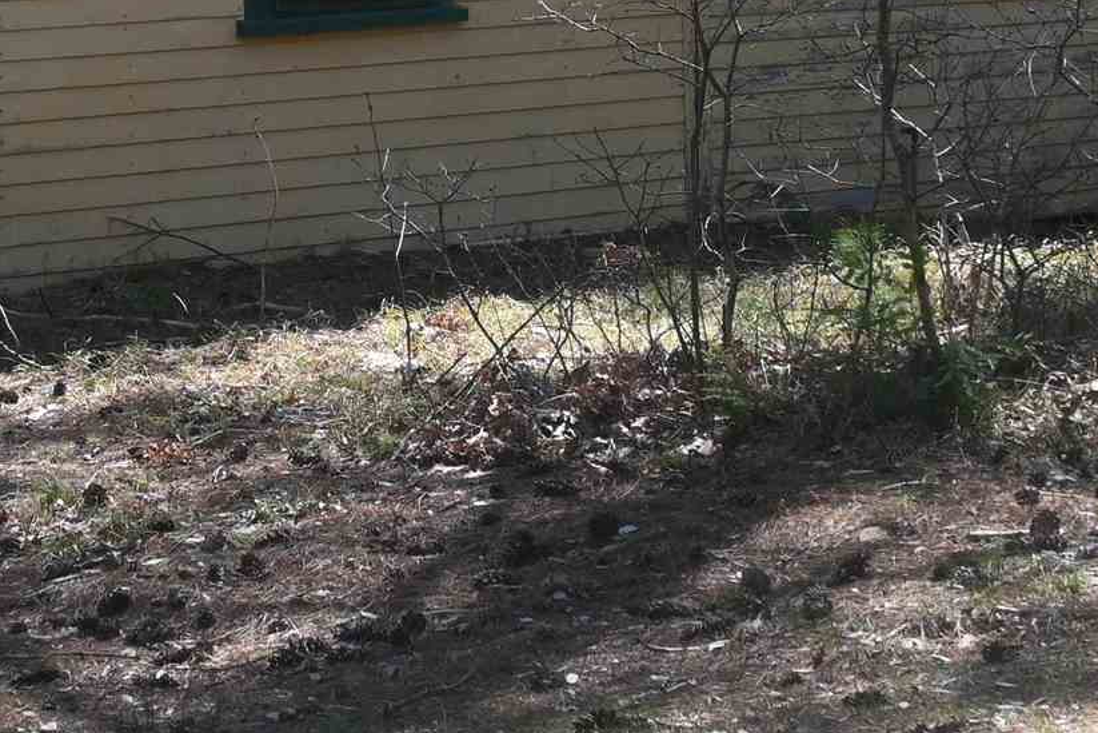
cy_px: -226
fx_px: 4695
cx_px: 298
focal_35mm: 154
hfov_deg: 13.3
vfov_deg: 8.8
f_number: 5.6
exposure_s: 1/250
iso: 180
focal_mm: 27.5
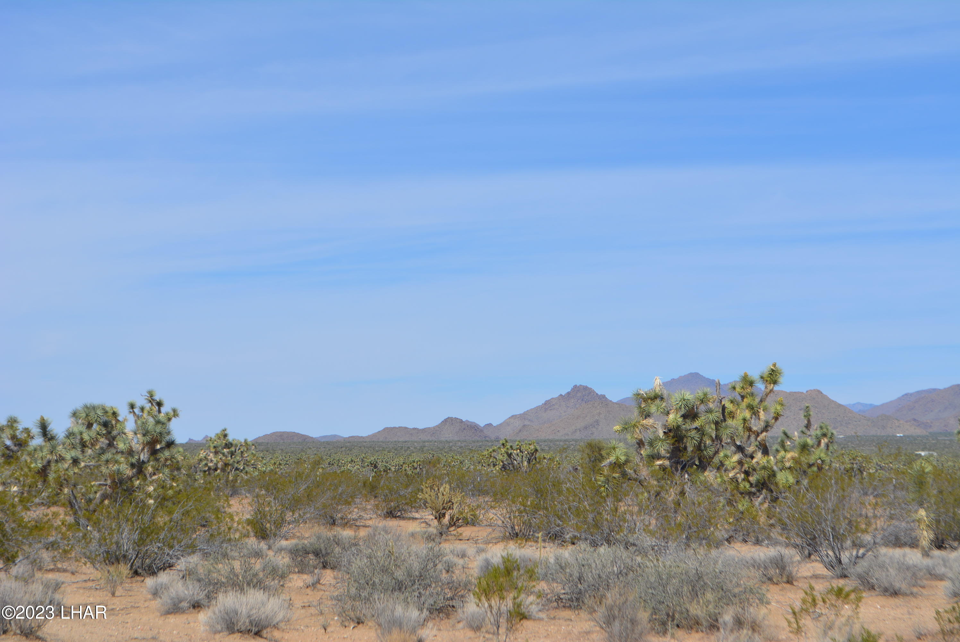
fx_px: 2202
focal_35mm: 82
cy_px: 321
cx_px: 480
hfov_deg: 24.6
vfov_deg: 16.6
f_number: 9
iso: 100
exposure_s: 1/320
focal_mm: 55
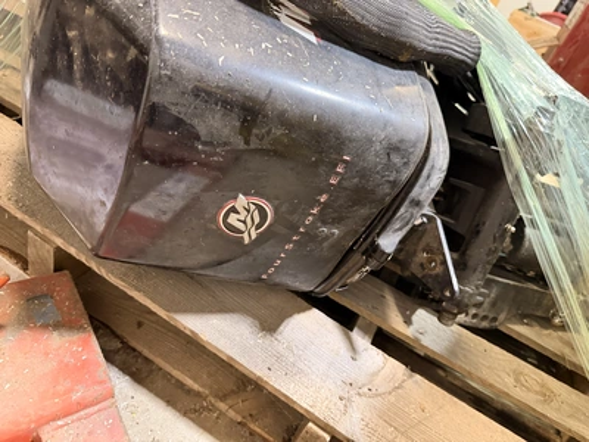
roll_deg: -22.0
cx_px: 294
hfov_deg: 71.6
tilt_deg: -35.4
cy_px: 221
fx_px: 408
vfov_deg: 56.8
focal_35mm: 24
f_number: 1.78
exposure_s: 1/40
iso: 800
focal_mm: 6.76
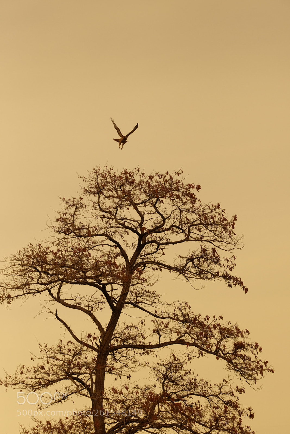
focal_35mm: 135
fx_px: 1631
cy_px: 217
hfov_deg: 10.2
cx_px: 145
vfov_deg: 15.2
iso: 320
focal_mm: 90
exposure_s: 1/2500
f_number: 4
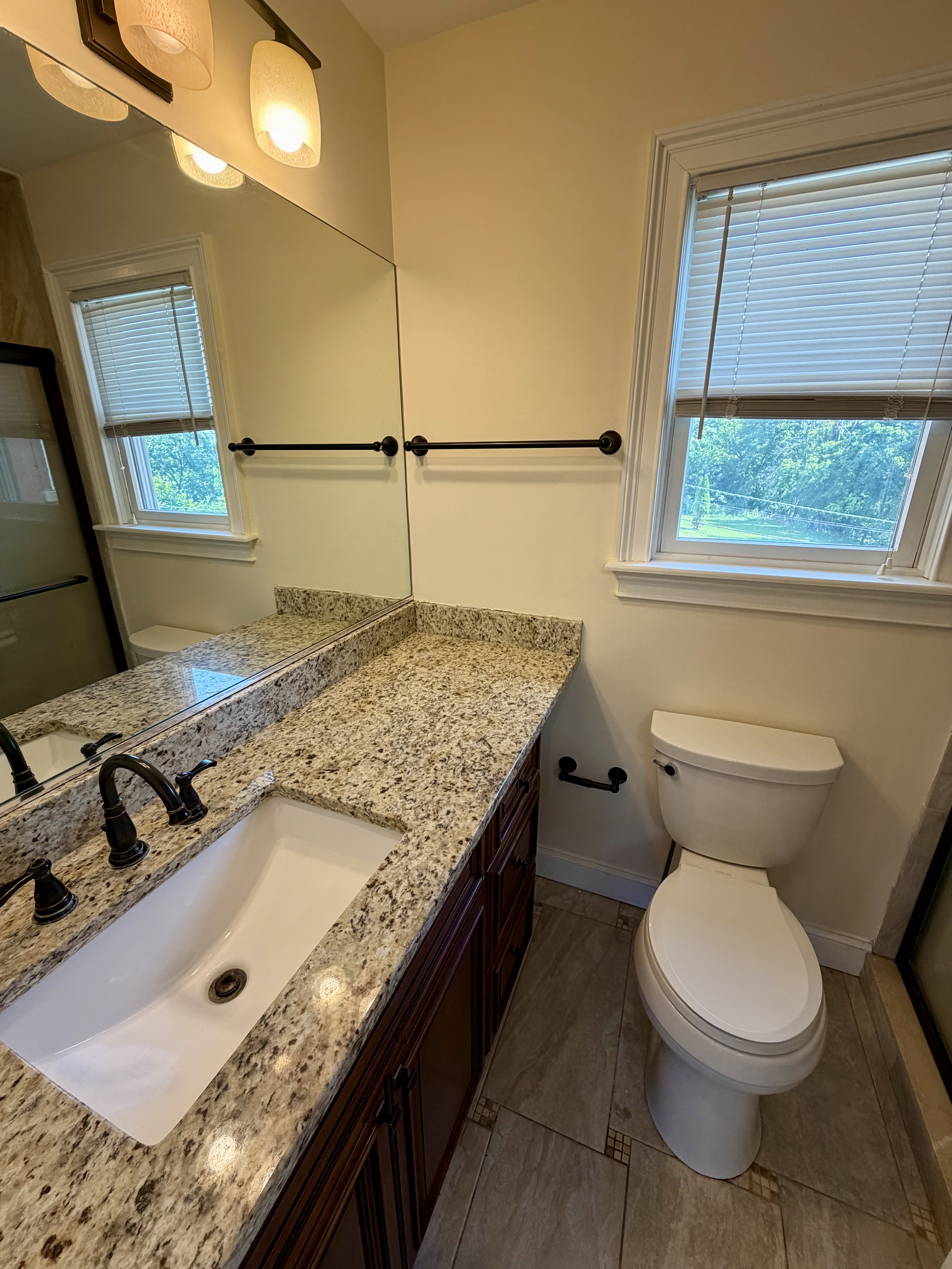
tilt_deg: -20.2
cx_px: 476
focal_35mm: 14
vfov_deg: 102.1
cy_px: 634
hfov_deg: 85.7
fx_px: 513
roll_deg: +0.5
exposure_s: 1/120
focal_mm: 2.22
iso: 100
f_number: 2.2
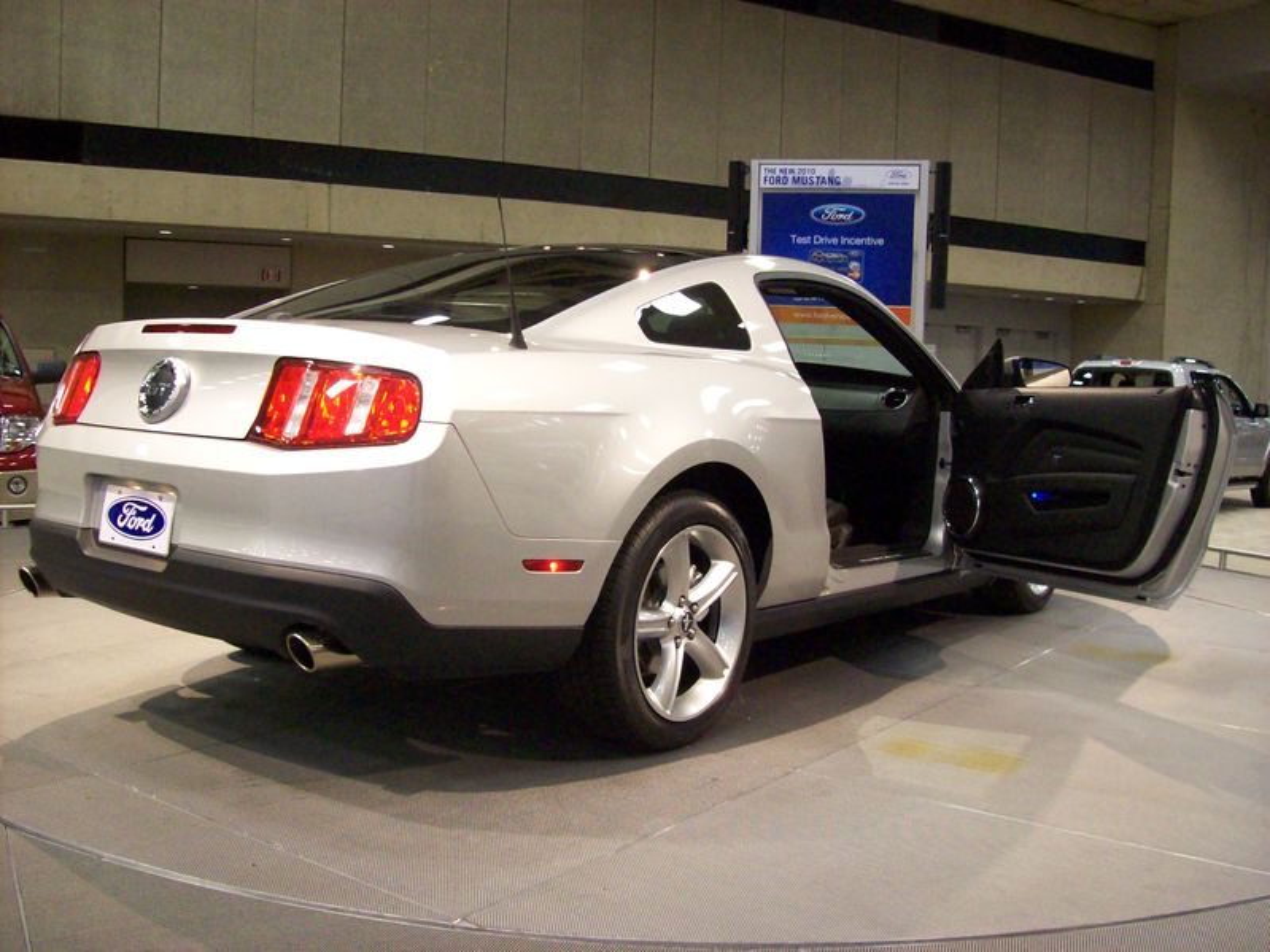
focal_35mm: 36
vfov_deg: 39.6
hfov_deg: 51.4
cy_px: 476
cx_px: 635
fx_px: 1321
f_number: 2.7
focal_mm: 6
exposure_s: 1/128
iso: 329
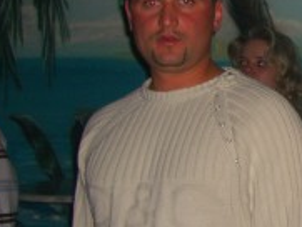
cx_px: 482
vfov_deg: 11.8
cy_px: 155
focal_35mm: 126
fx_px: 1100
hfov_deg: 14.4
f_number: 2.8
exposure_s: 1/60
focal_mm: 7.9
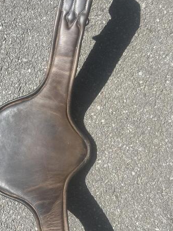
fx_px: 247
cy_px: 143
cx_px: 55
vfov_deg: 49.7
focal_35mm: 37
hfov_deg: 38.1
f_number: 1.5
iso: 50
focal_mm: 5.7
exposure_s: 1/3571
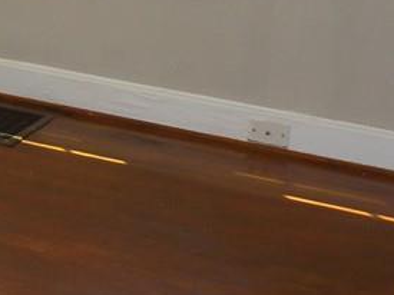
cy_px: -42
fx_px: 1399
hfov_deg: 15.1
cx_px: -165
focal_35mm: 123
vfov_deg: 11.8
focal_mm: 5.8
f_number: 3.2
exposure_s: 1/56.7
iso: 64
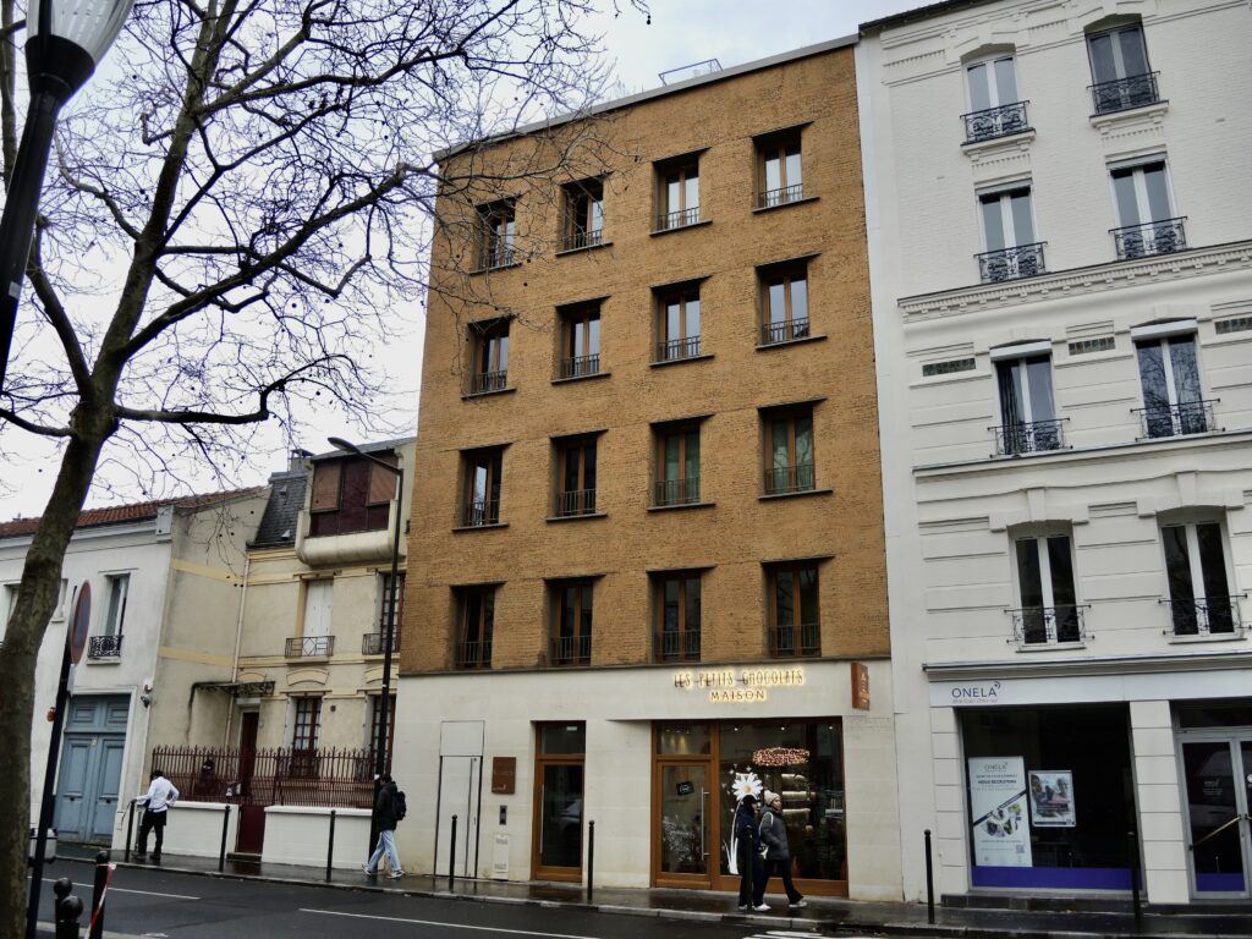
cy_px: 470
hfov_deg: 63.4
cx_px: 626
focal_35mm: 28
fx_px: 1013
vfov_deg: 49.7
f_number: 2
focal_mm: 6
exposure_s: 1/320
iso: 80
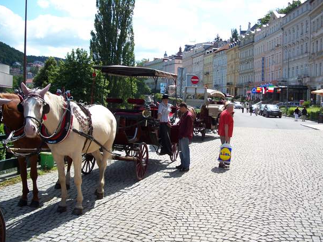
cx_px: 168
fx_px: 364
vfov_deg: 36.8
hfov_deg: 47.9
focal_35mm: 39
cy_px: 119
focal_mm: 7.8
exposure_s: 1/640
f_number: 2.8
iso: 64
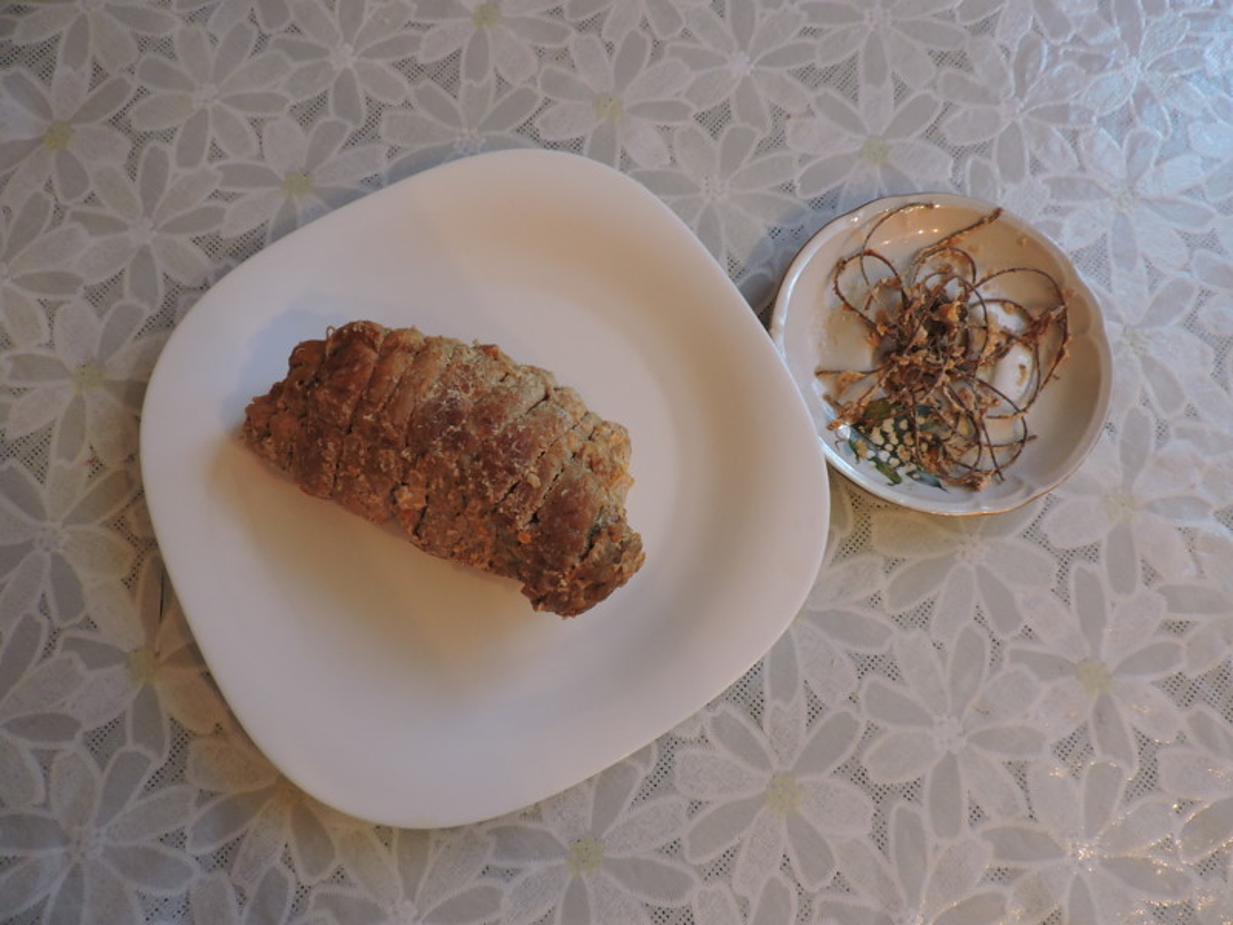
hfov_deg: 71.6
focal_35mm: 24
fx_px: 855
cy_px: 462
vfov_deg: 56.8
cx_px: 616
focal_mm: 4.3
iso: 400
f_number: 3
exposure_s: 1/20
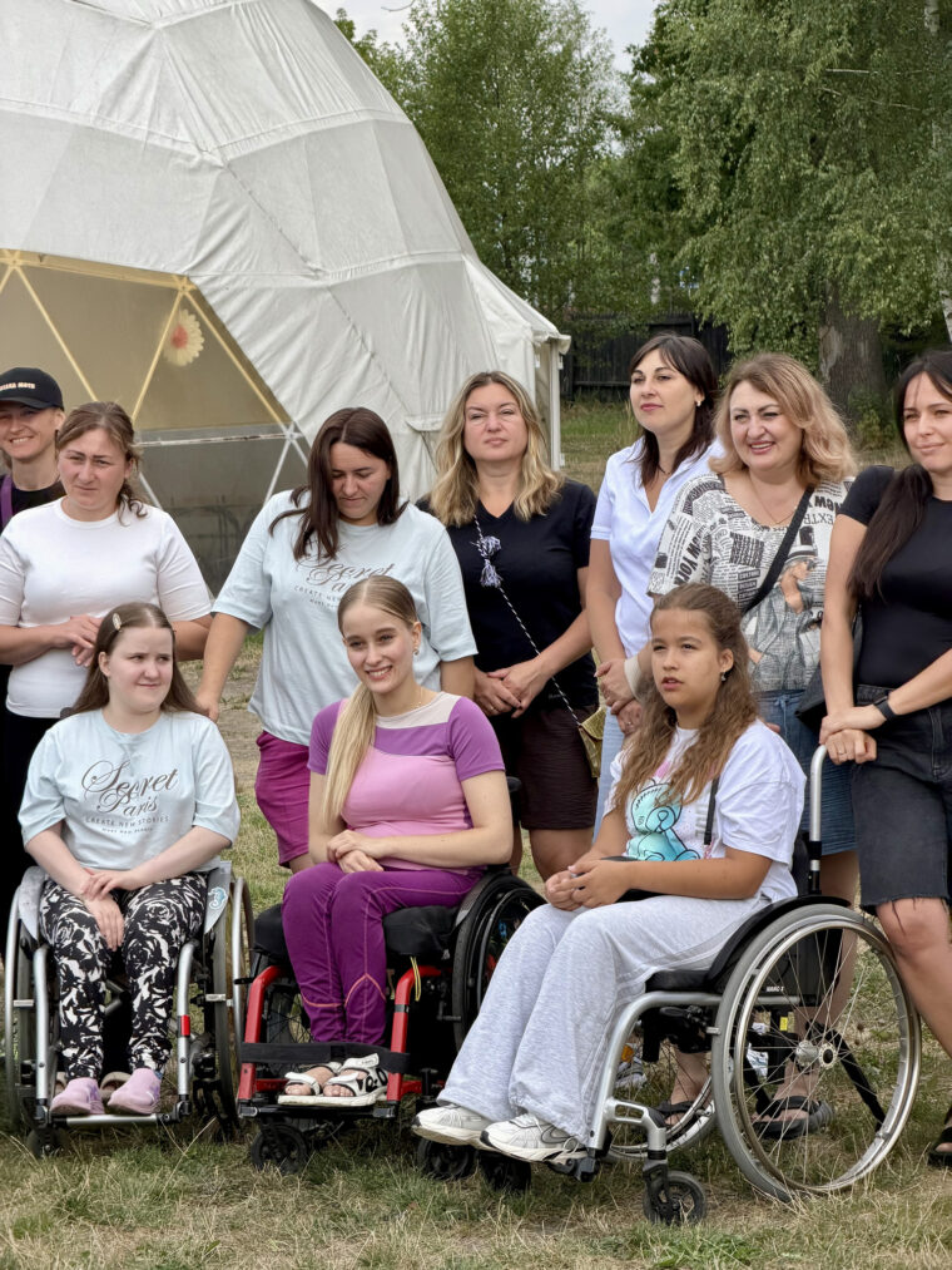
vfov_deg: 19.6
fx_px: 3666
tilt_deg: -2.3
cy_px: 635
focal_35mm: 100
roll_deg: +0.2
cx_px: 476
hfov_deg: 14.8
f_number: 2.8
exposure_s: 1/349
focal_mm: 16.89
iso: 50
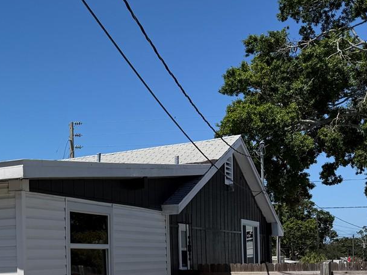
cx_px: -67
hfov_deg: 27.3
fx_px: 668
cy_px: 239
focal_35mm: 63
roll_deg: +1.1
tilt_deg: +0.7
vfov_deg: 22.8
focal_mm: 6.76
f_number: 1.78
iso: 80
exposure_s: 1/6711
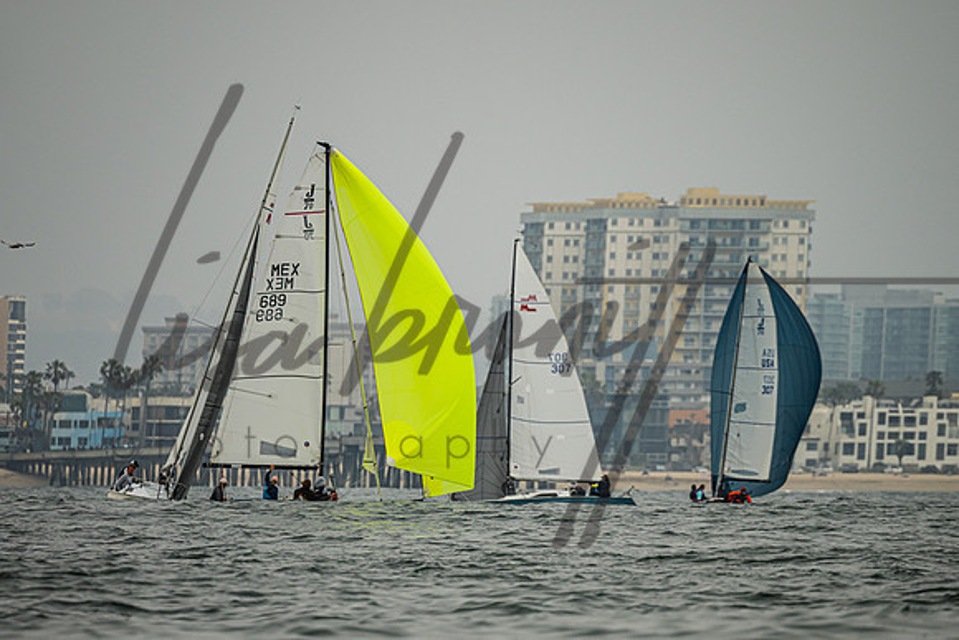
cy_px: 347
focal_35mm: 543
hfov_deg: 3.8
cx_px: 459
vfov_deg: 2.5
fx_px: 14463
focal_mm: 400
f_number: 5.6
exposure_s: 1/4000
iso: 280
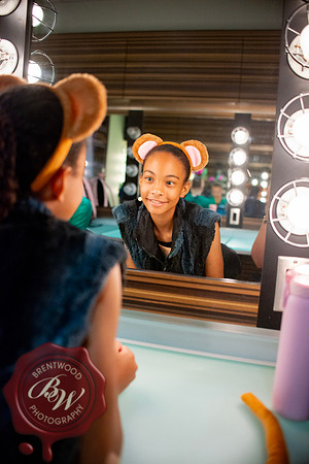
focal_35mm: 35
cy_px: 232
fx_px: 451
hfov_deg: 37.9
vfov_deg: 54.4
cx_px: 154
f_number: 2.8
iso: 6400
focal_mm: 35
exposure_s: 1/640
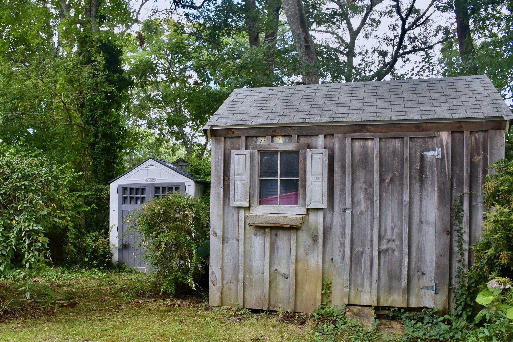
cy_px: 171
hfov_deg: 67.4
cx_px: 256
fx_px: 385
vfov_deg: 47.9
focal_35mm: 27
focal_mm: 18
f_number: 7.1
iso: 800
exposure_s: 1/200
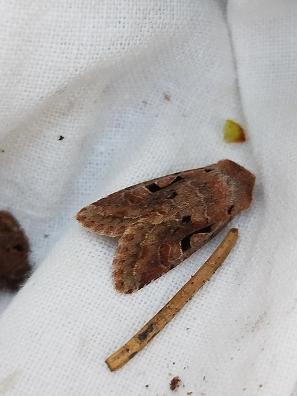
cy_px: 198
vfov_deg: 28.2
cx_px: 148
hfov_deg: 21.3
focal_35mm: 69
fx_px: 789
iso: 200
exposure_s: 1/33
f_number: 1.7
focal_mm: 5.31
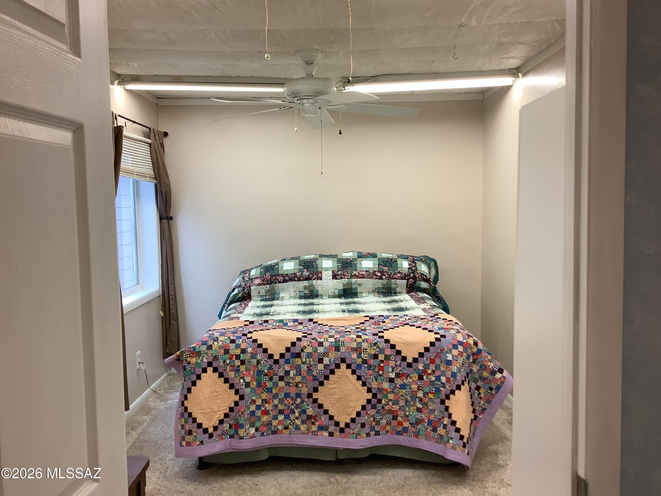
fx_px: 592
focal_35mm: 31
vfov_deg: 45.4
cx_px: 330
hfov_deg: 58.4
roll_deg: +0.8
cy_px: 248
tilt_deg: -4.4
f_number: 2.4
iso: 50
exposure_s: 1/60
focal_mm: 3.3
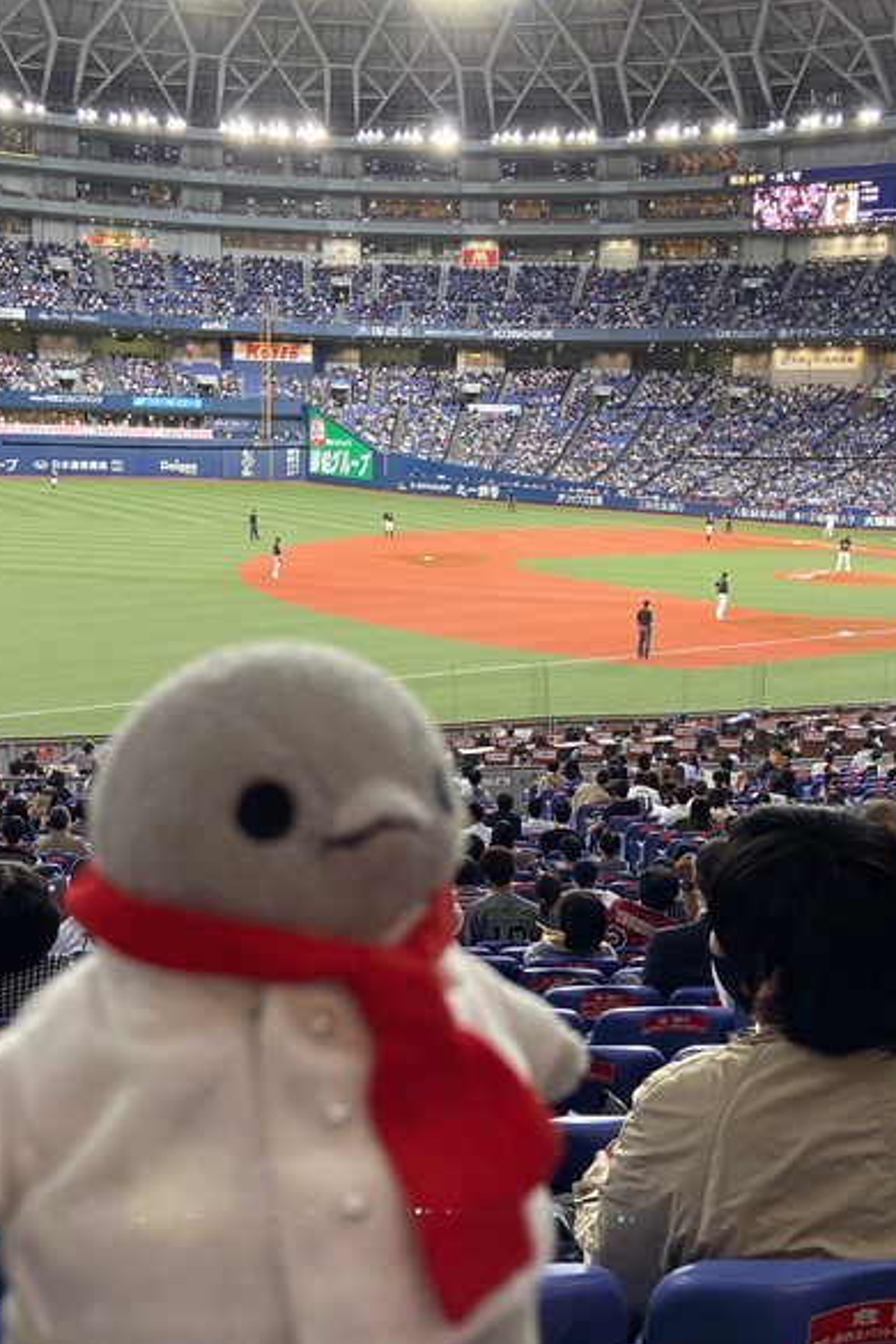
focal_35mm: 37
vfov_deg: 51.9
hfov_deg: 35.9
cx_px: 443
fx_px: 1381
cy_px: 669
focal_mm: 4.25
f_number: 1.8
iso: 64
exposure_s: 1/60
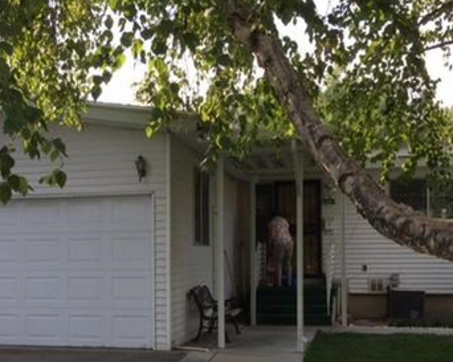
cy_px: 257
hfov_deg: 35.1
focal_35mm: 53
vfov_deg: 28.3
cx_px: 154
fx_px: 710
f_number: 2.2
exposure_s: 1/420
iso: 25
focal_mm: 4.15
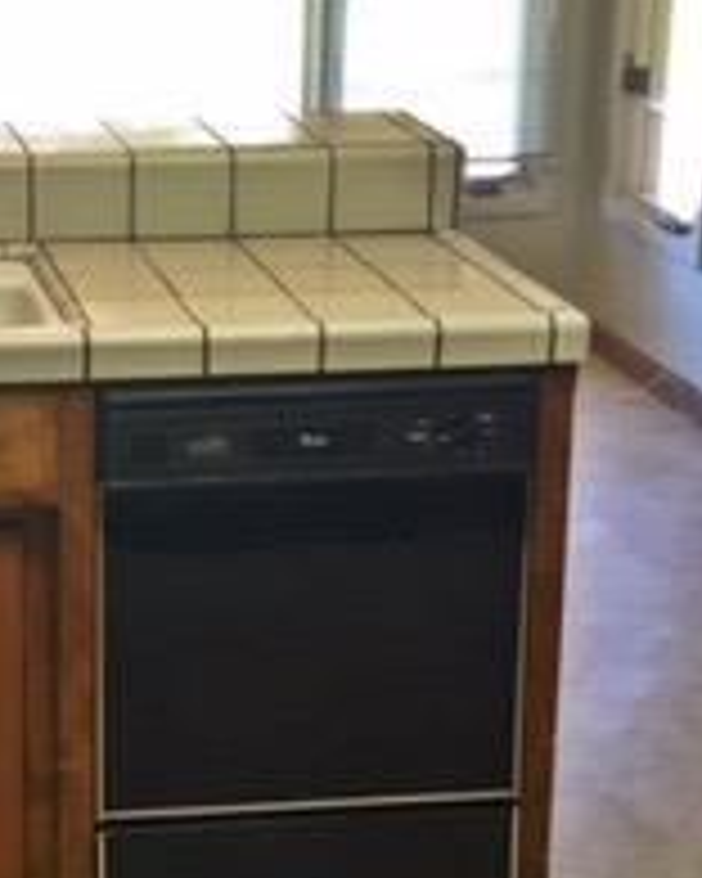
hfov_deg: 16.2
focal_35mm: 93
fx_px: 2415
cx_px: -14
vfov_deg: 20.6
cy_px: 410
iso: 64
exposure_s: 1/30
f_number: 2.2
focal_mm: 4.15
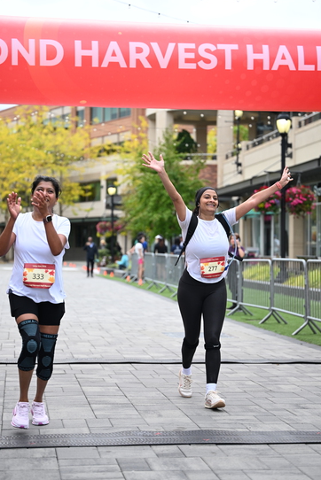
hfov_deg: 19.2
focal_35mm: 71
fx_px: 948
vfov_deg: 28.4
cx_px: 159
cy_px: 240
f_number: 2.8
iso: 640
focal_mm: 70
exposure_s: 1/2500
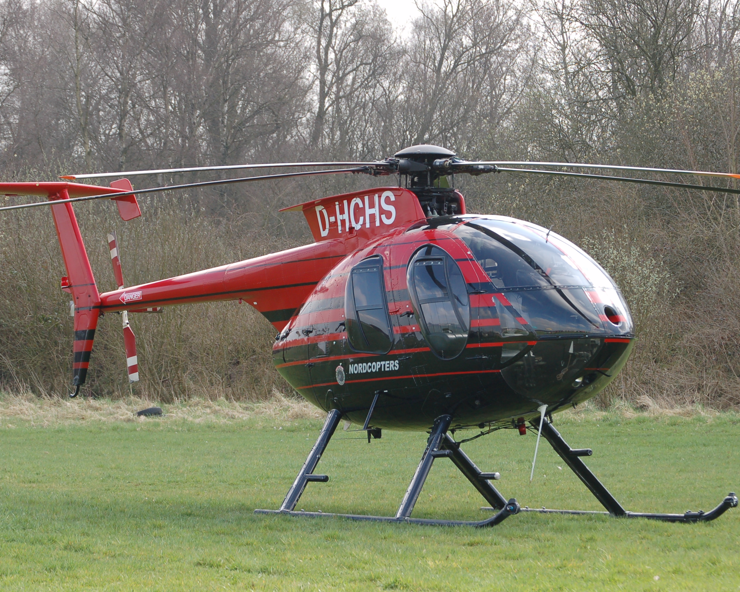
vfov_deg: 9.8
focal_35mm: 158
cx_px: 382
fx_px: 3461
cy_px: 295
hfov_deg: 12.2
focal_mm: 80
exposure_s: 1/250
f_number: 5.6
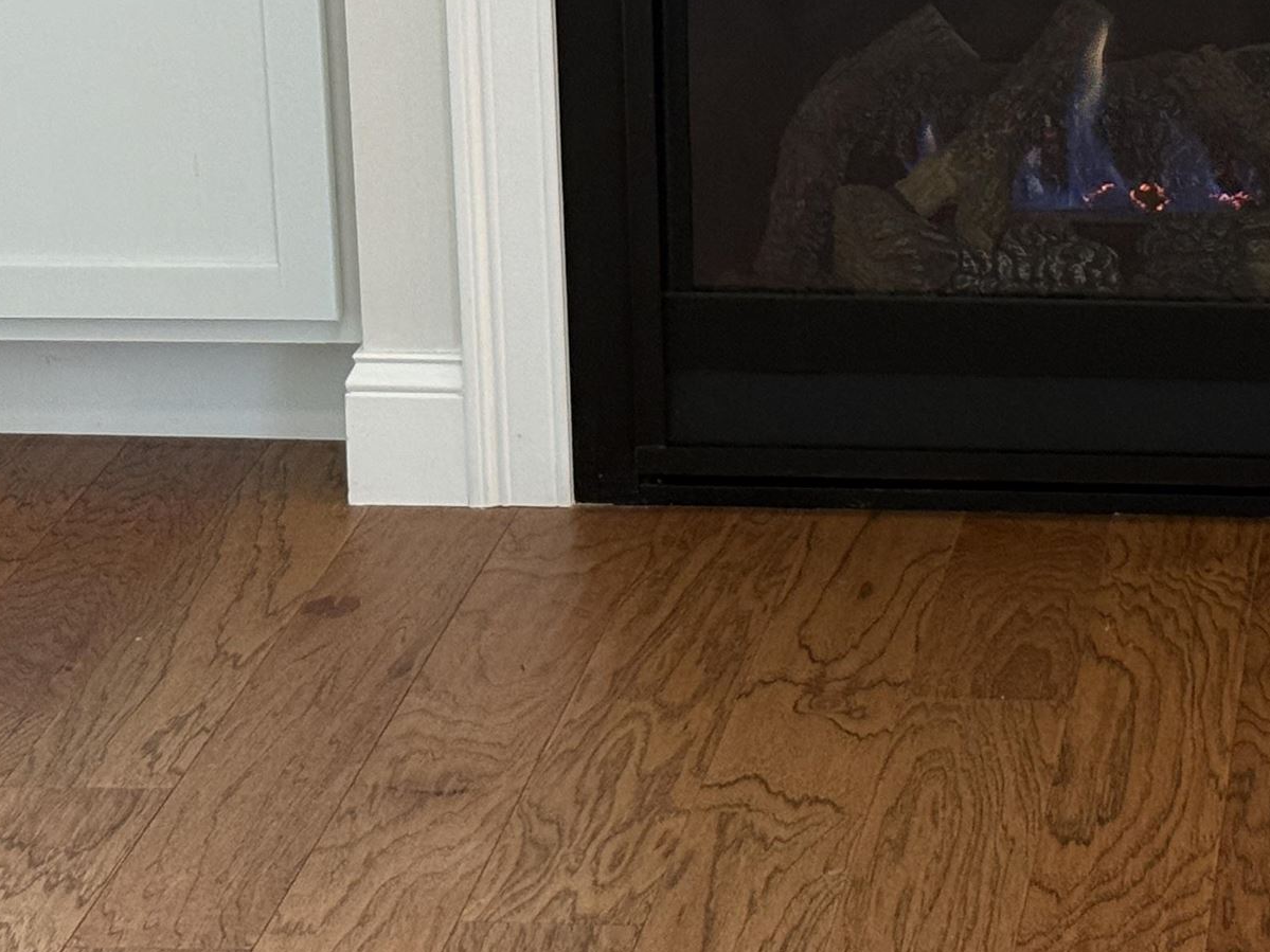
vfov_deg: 11.9
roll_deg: +0.7
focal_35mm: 123
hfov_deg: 15.9
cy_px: -59
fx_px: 4512
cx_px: 1108
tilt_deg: -13.6
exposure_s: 1/60
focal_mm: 6.76
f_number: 1.78
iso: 200
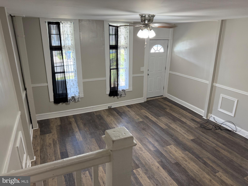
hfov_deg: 71.6
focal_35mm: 24
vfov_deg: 56.8
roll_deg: -0.7
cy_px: 93
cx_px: 124
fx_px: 172
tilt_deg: -18.0
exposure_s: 1/60
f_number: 1.78
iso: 160
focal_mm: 6.76
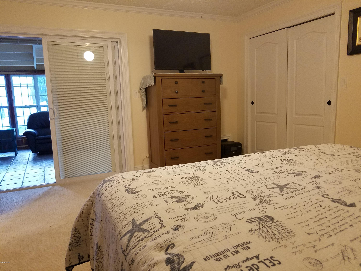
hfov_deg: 67.3
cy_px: 136
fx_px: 271
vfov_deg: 53.1
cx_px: 180
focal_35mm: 26
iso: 200
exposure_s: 1/24
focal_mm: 4.2
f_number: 1.7
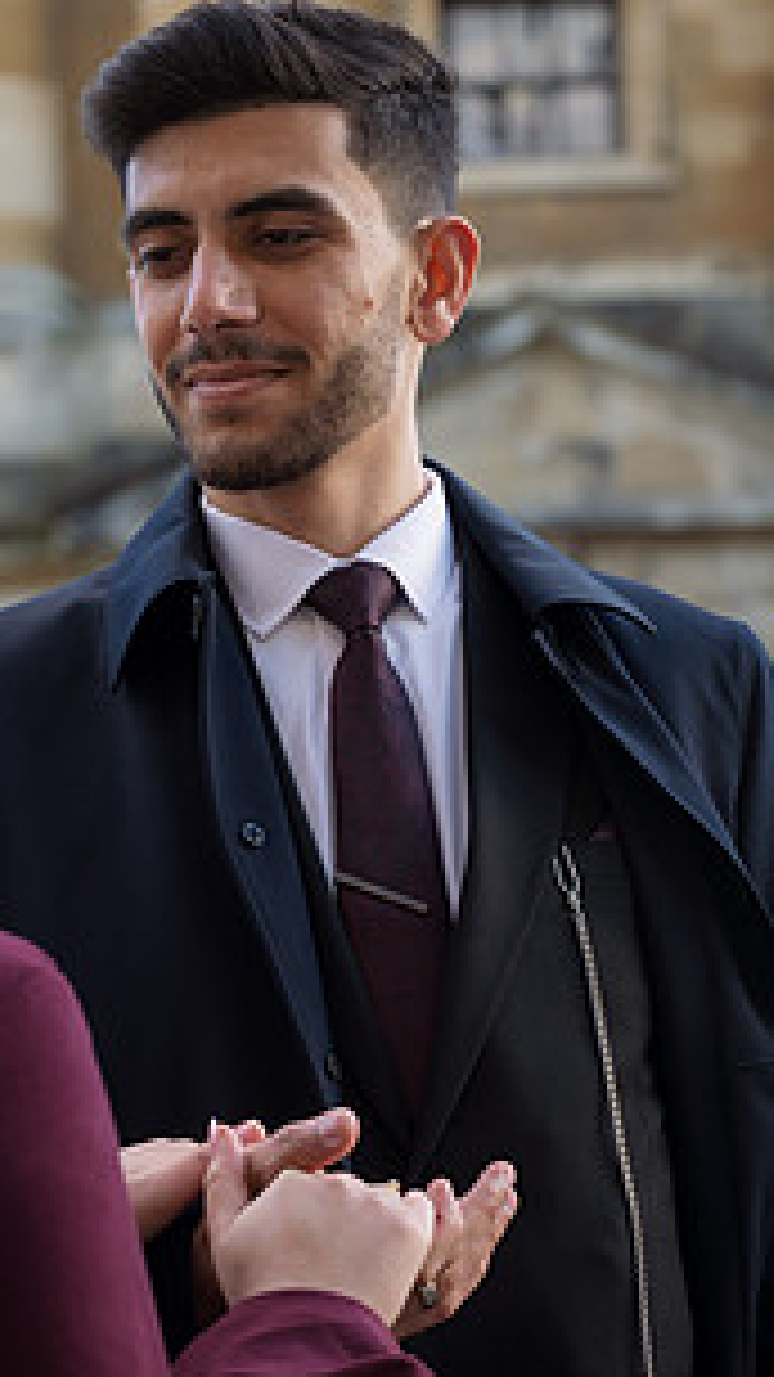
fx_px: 3943
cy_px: 648
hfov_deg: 11.2
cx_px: 189
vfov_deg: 19.8
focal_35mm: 108
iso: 100
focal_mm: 70
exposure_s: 1/160
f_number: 4
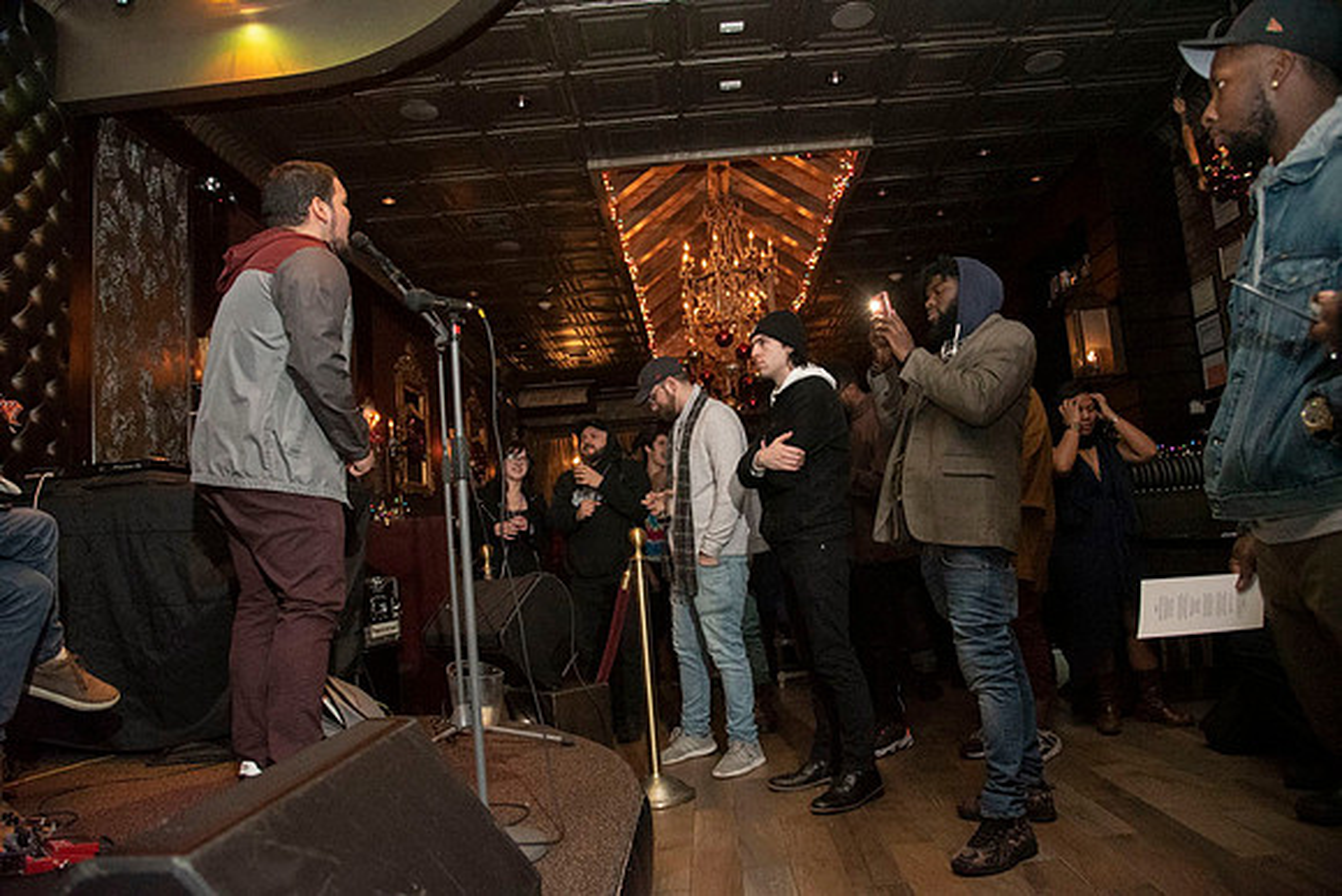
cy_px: 448
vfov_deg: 53.2
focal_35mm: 24
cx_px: 671
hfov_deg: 73.7
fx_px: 895
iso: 6400
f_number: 4
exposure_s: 1/200
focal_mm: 24
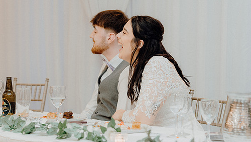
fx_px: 566
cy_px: 81
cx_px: 126
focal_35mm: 85
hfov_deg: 25.0
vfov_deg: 14.2
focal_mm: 70
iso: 2500
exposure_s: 1/200
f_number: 3.5
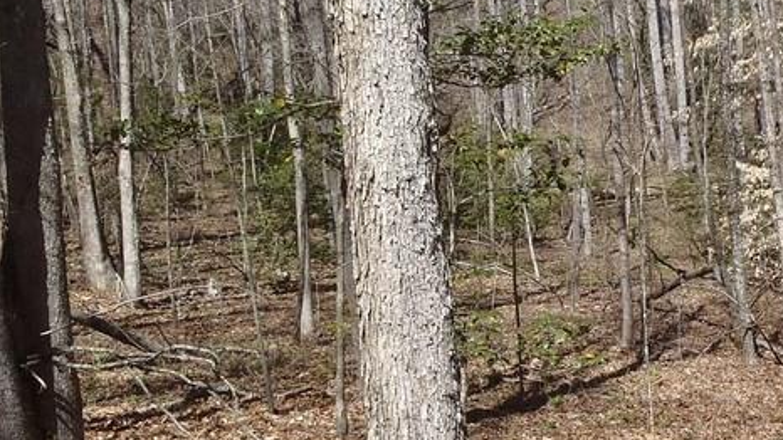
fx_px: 1391
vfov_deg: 18.0
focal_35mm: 67
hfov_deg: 30.6
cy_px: 242
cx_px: 632
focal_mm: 5
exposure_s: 1/400
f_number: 4.5
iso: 80
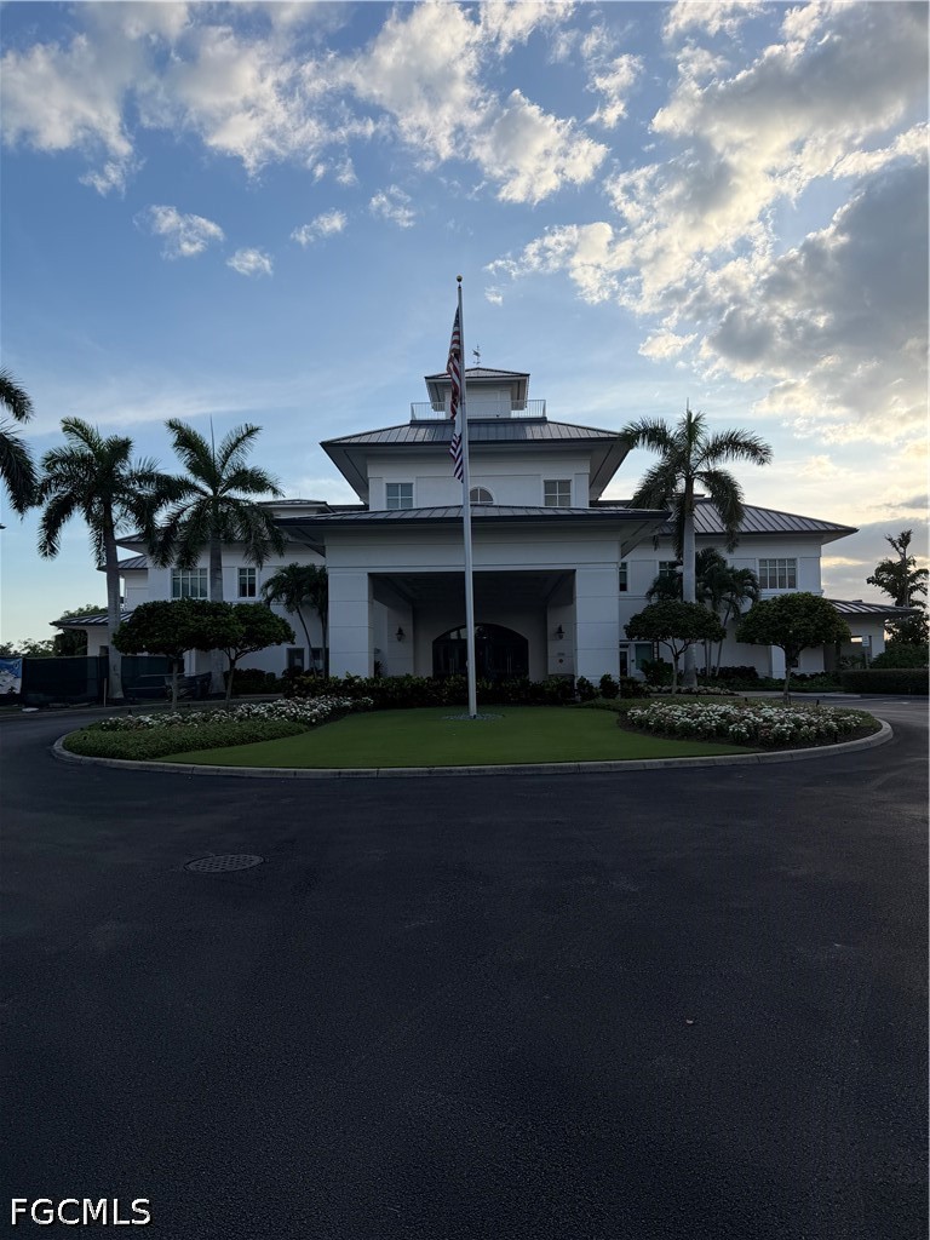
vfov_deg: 71.6
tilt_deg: +3.0
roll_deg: +1.3
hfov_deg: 56.8
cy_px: 620
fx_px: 860
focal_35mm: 24
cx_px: 465
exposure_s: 1/2703
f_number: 1.78
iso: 80
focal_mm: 6.76
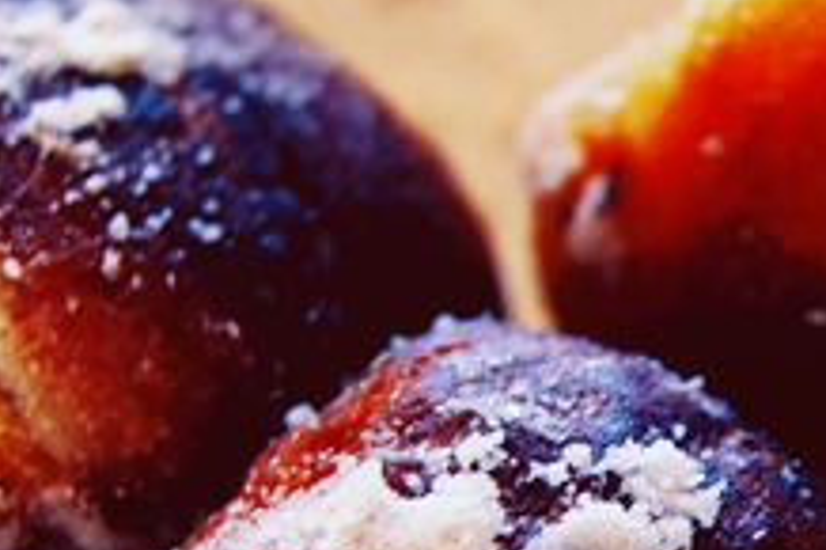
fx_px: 3966
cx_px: 792
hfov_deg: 11.8
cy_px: 580
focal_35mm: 173
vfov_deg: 7.9
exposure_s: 1/15
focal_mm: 28
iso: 1600
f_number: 4.5
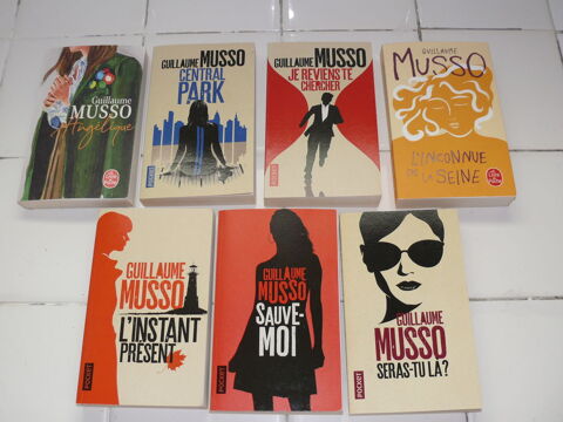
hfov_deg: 46.8
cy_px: 211
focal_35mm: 40
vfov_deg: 36.0
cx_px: 282
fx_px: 651
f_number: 2.8
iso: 100
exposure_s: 1/30
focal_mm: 8.3
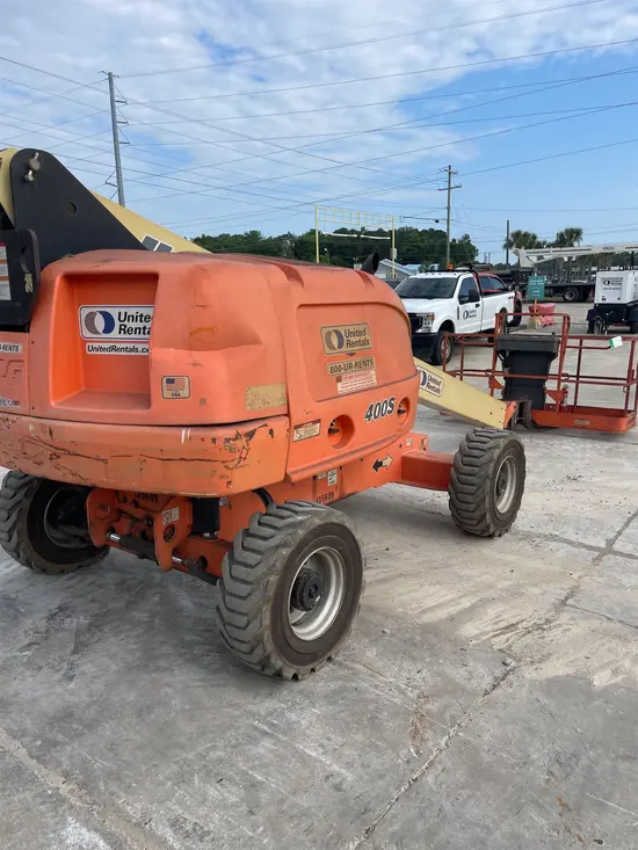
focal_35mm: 26
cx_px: 319
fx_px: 639
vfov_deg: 67.3
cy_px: 425
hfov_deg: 53.1
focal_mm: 4.2
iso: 50
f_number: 1.6
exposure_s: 1/4292
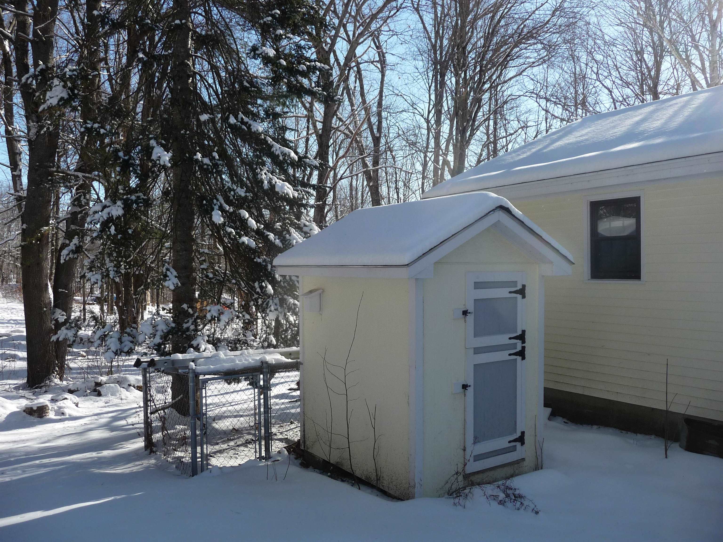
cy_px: 271
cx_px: 362
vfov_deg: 49.7
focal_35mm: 28
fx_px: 585
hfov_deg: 63.4
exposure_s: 1/640
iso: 100
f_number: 3.3
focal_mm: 4.7
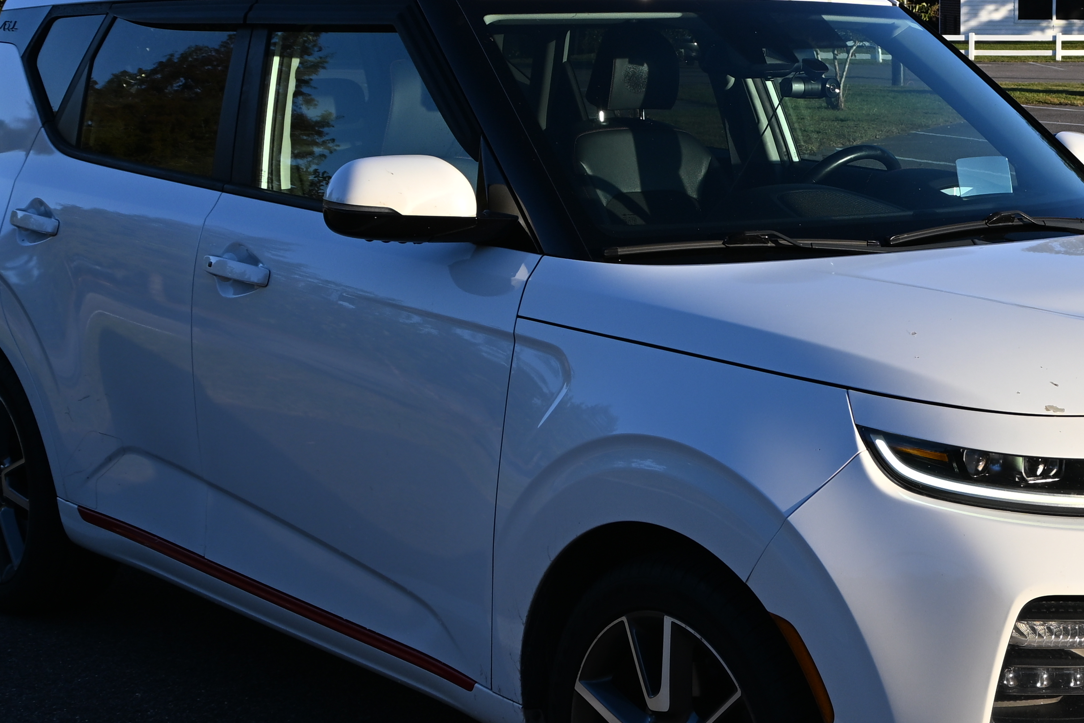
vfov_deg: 19.3
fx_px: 2129
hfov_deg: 27.9
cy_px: 369
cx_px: 890
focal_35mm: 71
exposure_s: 1/320
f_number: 6.3
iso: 100
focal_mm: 20.5
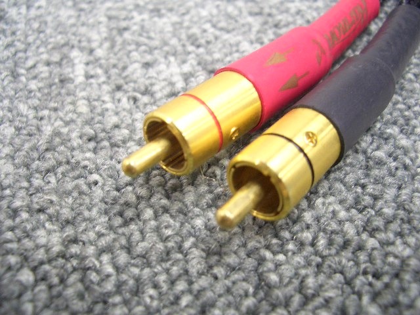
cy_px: 158
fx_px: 425
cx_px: 210
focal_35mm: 35
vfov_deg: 40.7
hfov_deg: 52.6
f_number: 2.6
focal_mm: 5.8
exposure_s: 1/10
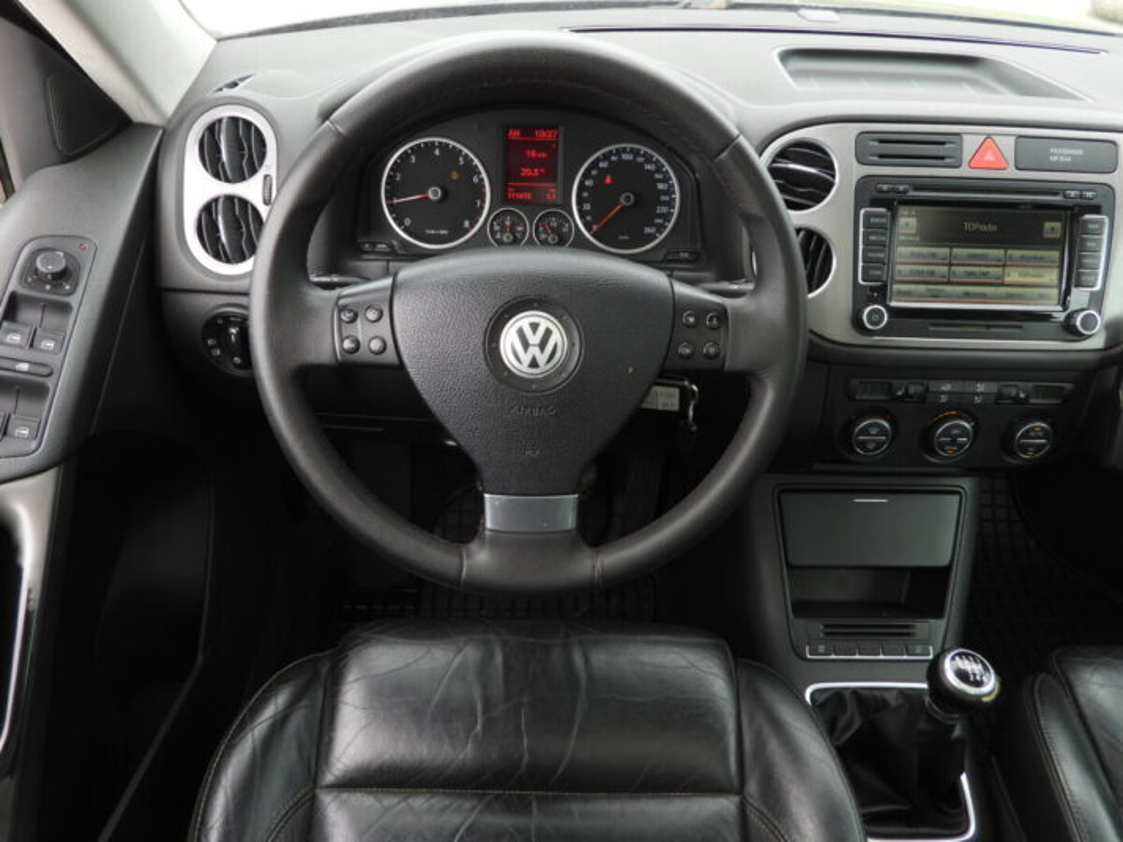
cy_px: 421
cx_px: 562
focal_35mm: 24
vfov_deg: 56.8
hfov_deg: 71.6
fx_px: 779
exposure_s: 1/125
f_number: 2.8
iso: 100
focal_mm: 4.3
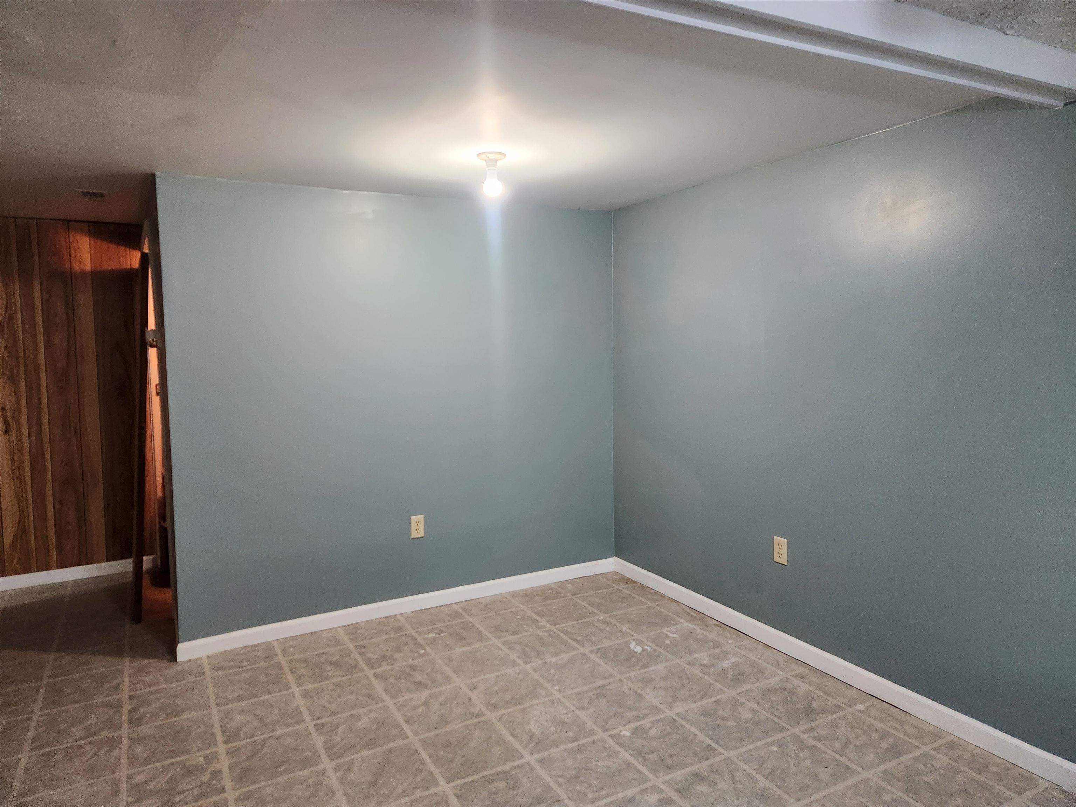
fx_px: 715
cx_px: 538
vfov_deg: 58.9
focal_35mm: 23
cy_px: 404
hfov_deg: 73.9
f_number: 1.8
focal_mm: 5.4
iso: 640
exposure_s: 1/120
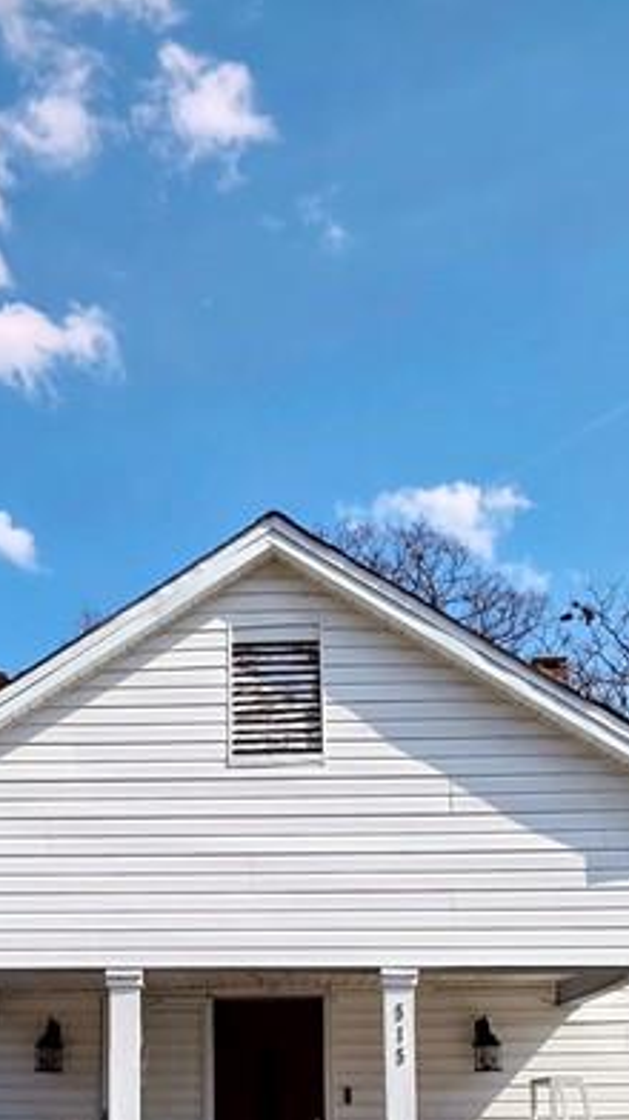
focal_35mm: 37
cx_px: 217
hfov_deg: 31.7
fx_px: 1099
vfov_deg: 48.5
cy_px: 1003
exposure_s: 1/2775
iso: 40
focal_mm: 2.2
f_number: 1.9
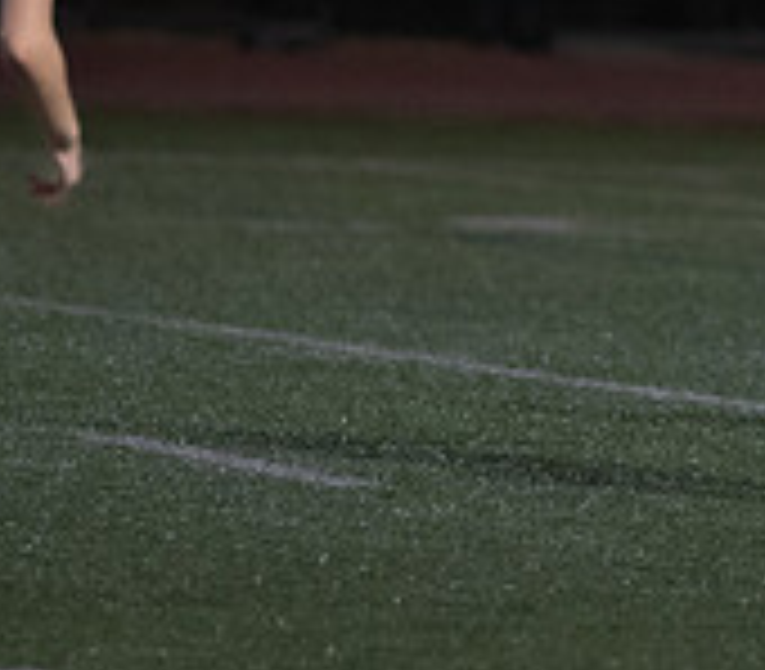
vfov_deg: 1.9
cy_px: -182
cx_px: 1334
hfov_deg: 2.2
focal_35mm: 856
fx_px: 20124
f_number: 3.2
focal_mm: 200
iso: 5000
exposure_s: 1/1000
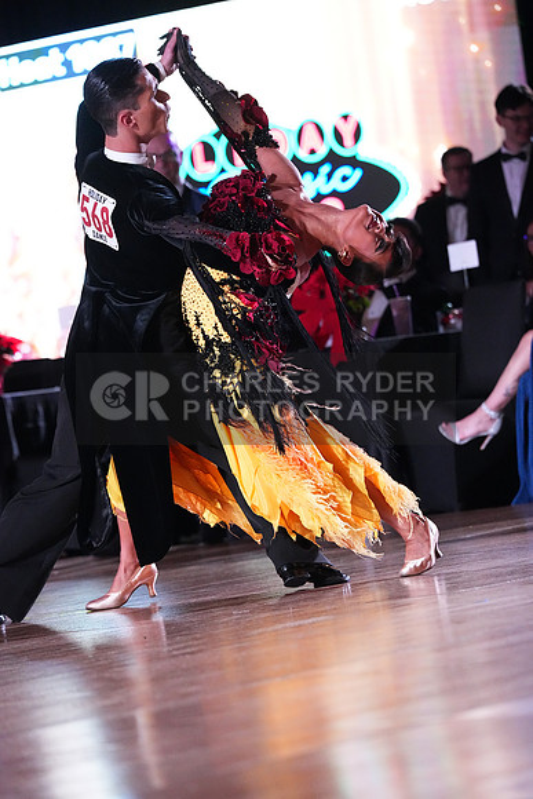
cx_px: 266
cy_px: 400
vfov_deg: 10.7
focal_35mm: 193
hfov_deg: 7.1
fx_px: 4283
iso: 10000
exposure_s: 1/400
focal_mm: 193
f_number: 5
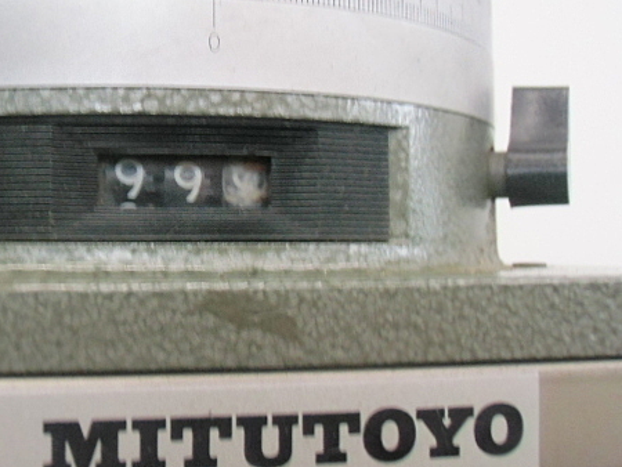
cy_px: 207
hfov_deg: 35.1
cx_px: 196
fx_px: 971
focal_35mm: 54
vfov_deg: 27.0
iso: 400
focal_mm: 6.67
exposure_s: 1/20
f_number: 3.9
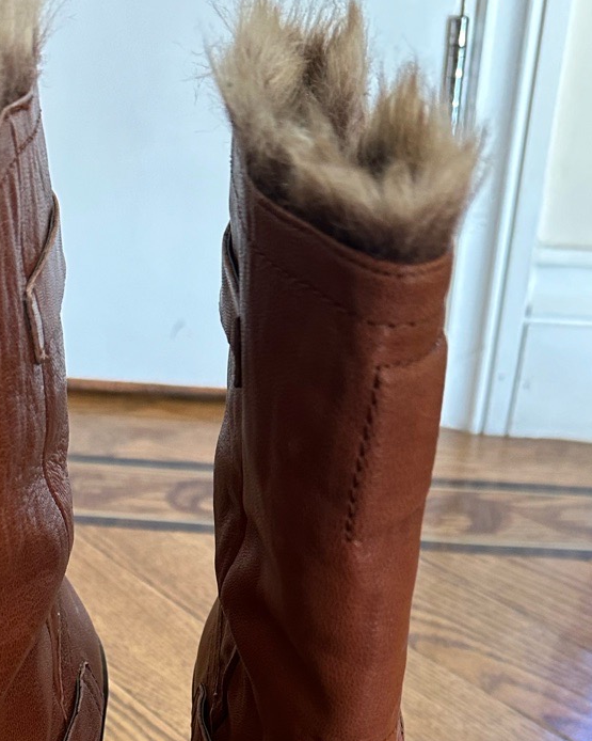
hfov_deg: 27.9
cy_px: 803
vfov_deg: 31.1
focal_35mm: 54
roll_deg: -2.5
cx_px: 193
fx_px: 1183
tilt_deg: -38.5
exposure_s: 1/60
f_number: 1.78
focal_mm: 6.86
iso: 400
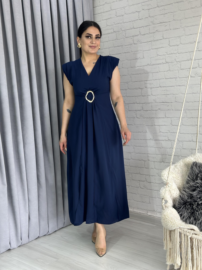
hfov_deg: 30.3
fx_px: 373
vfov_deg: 39.7
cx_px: 101
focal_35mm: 48
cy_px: 135
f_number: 1.78
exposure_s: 1/100
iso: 64
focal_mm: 6.86
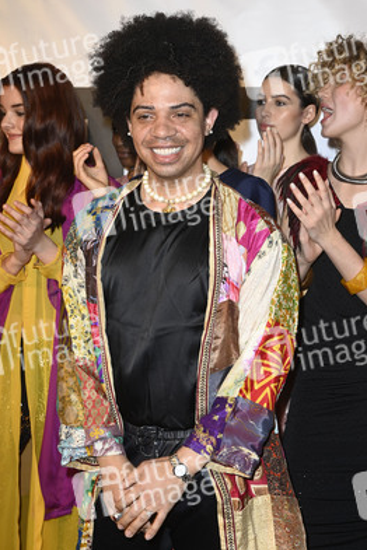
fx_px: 933
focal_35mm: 61
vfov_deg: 32.9
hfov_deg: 22.3
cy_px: 277
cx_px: 185
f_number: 5.6
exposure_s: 1/160
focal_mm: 60
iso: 500
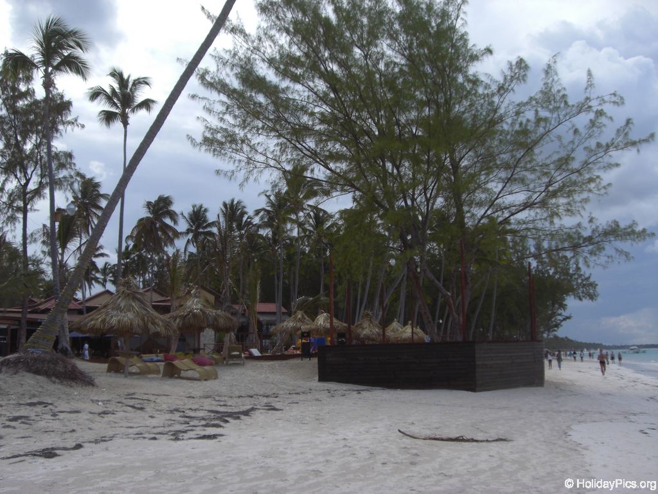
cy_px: 247
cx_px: 329
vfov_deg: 37.7
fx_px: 722
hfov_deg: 49.0
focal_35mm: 38
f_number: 2.7
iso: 64
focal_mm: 6.2
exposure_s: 1/1000
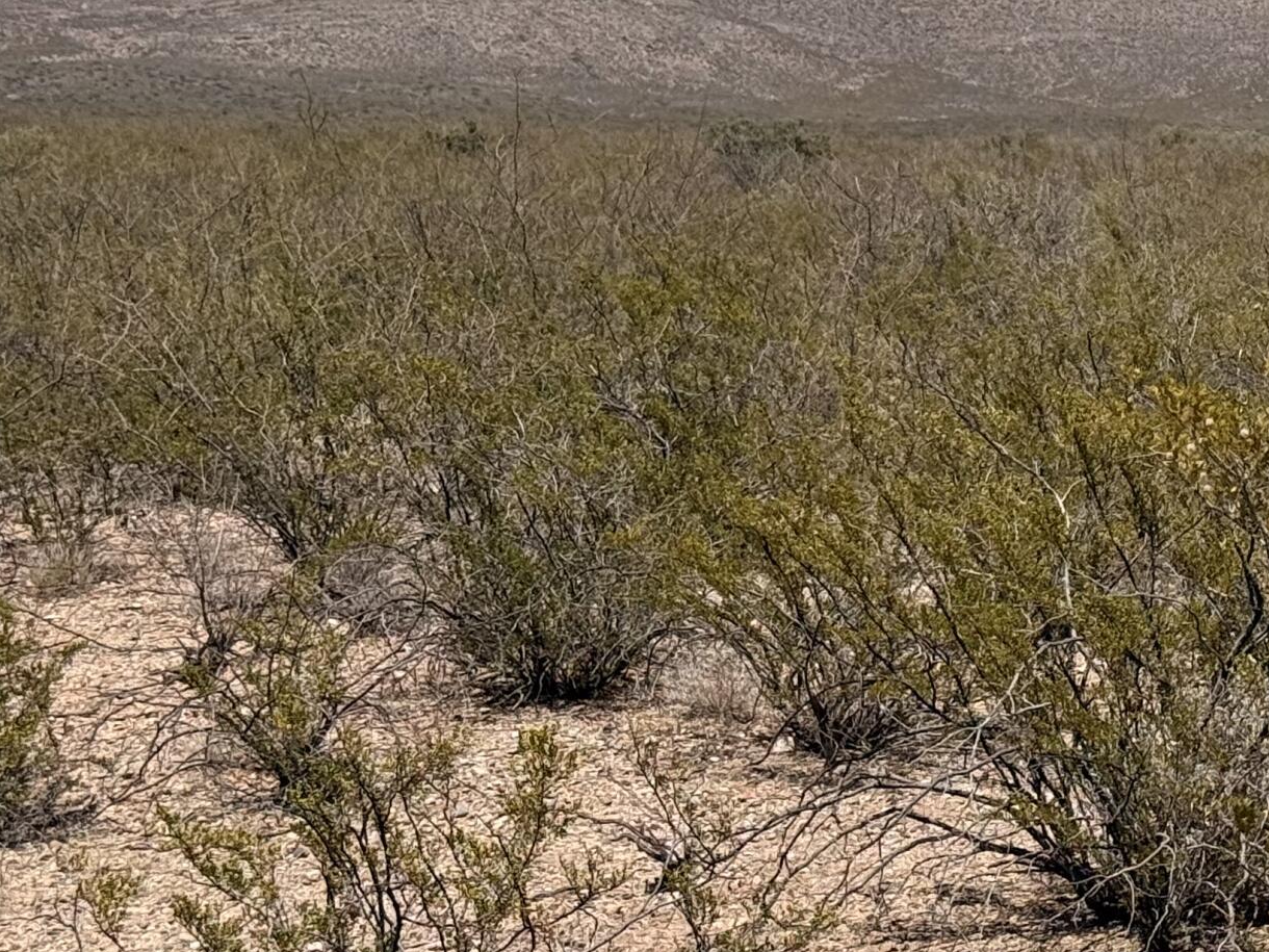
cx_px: 1424
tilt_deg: +1.6
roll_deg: -0.5
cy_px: 237
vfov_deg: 12.5
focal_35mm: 118
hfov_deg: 16.2
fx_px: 4326
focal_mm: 6.76
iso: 64
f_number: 1.78
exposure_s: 1/8772
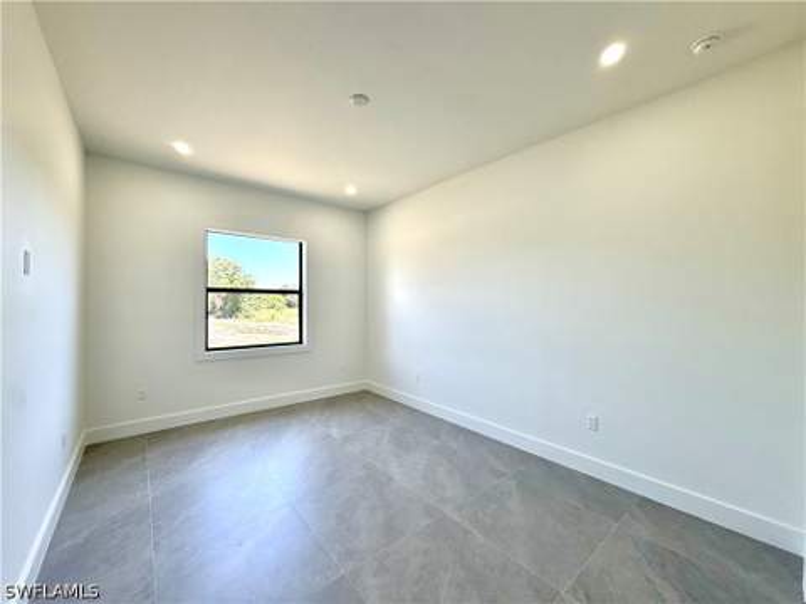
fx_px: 326
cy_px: 302
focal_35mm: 14
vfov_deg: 85.7
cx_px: 403
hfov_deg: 102.1
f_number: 2.2
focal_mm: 2.22
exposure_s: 1/120
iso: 100
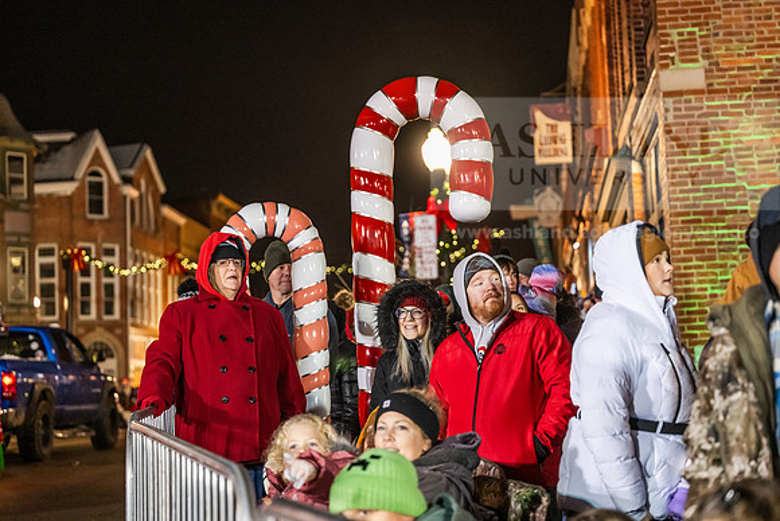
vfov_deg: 19.5
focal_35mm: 70
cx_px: 390
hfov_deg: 28.8
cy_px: 260
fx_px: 1517
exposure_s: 1/200
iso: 3200
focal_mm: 70
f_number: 2.8
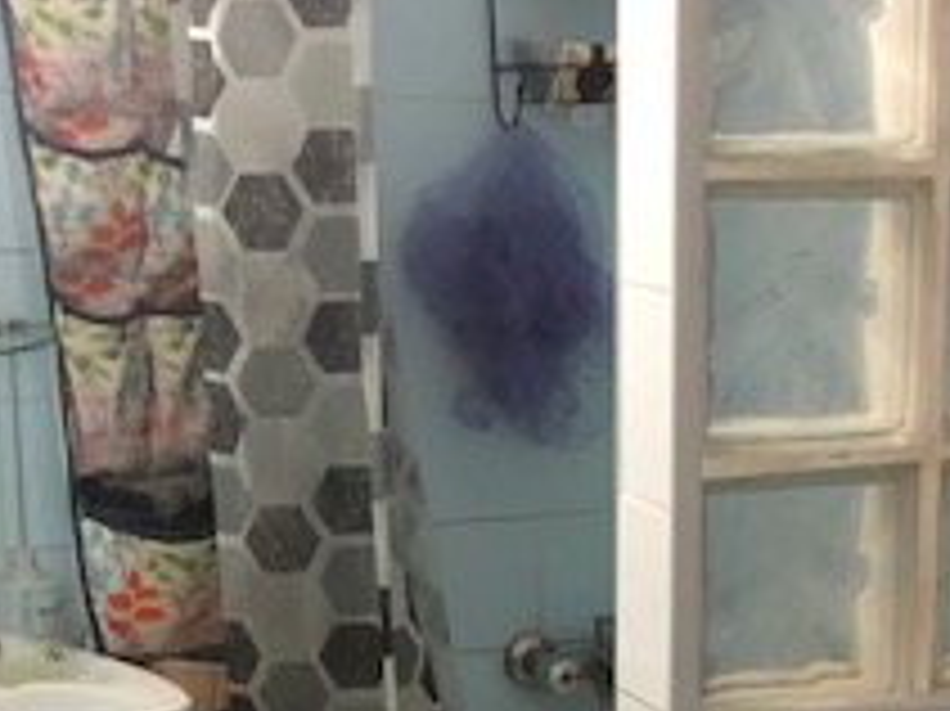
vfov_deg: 16.8
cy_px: 788
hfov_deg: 23.0
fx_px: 2331
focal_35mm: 85
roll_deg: -0.1
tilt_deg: -15.9
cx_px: 612
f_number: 1.8
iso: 100
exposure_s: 1/6
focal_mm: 3.99
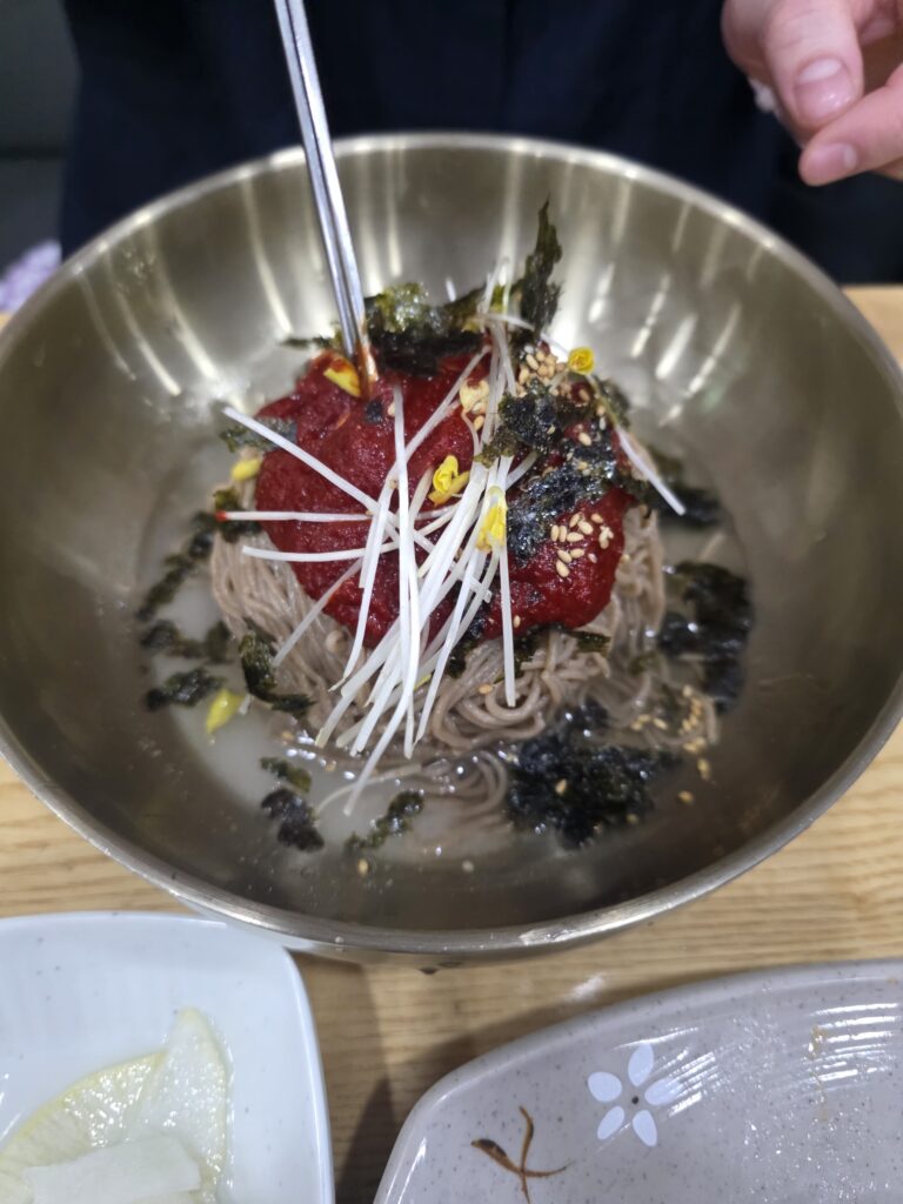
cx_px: 452
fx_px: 800
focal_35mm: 23
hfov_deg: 58.9
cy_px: 602
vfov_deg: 73.9
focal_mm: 6.3
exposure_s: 1/120
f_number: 1.7
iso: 1000
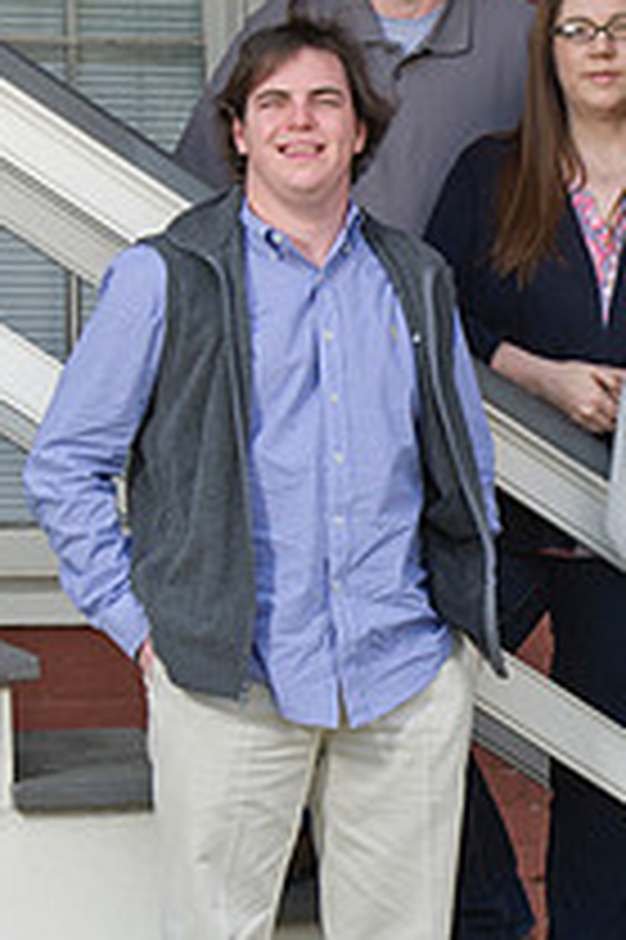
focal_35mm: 194
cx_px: 579
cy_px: 661
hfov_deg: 7.0
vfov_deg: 10.6
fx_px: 5068
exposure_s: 1/100
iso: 160
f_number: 6.3
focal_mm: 90
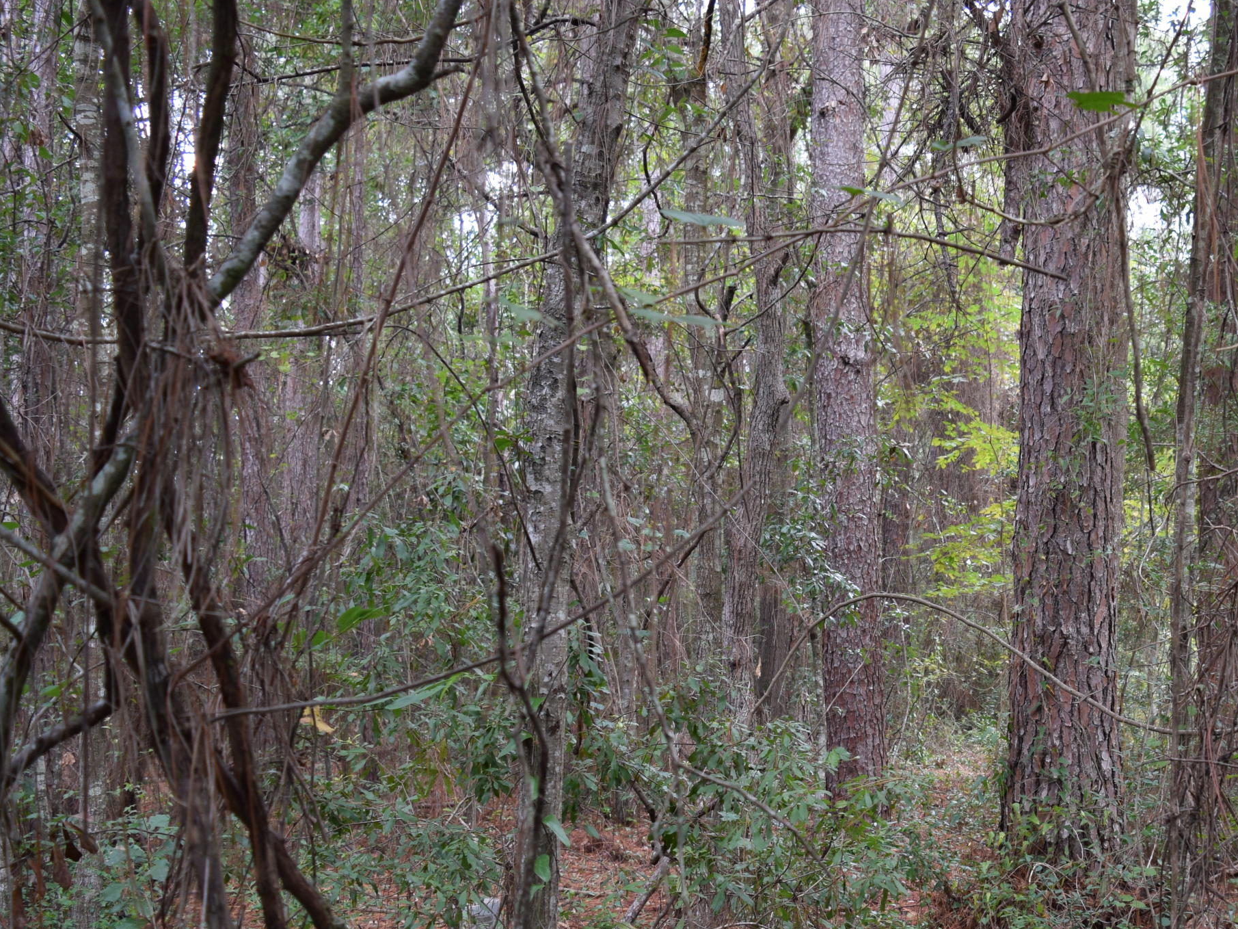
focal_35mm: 43
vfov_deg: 33.3
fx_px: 1538
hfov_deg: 42.5
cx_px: 926
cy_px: 609
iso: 400
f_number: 4.5
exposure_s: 1/80
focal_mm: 18
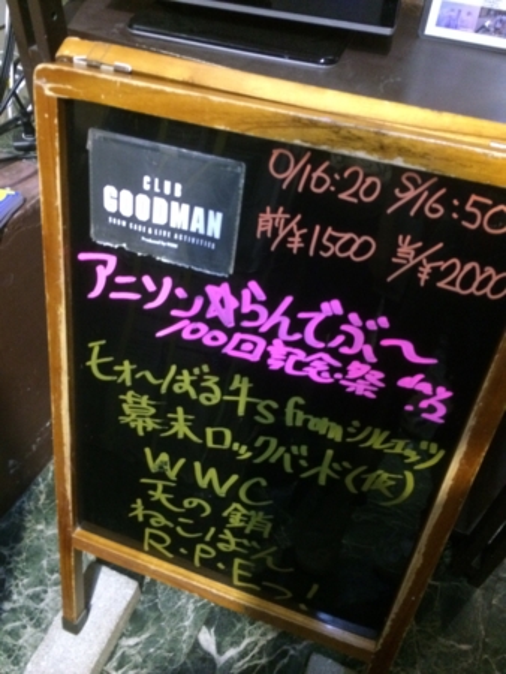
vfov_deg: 61.6
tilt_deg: -48.3
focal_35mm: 29
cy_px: 337
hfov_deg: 48.3
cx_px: 253
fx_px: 565
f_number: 2.2
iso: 500
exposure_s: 1/15
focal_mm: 4.15
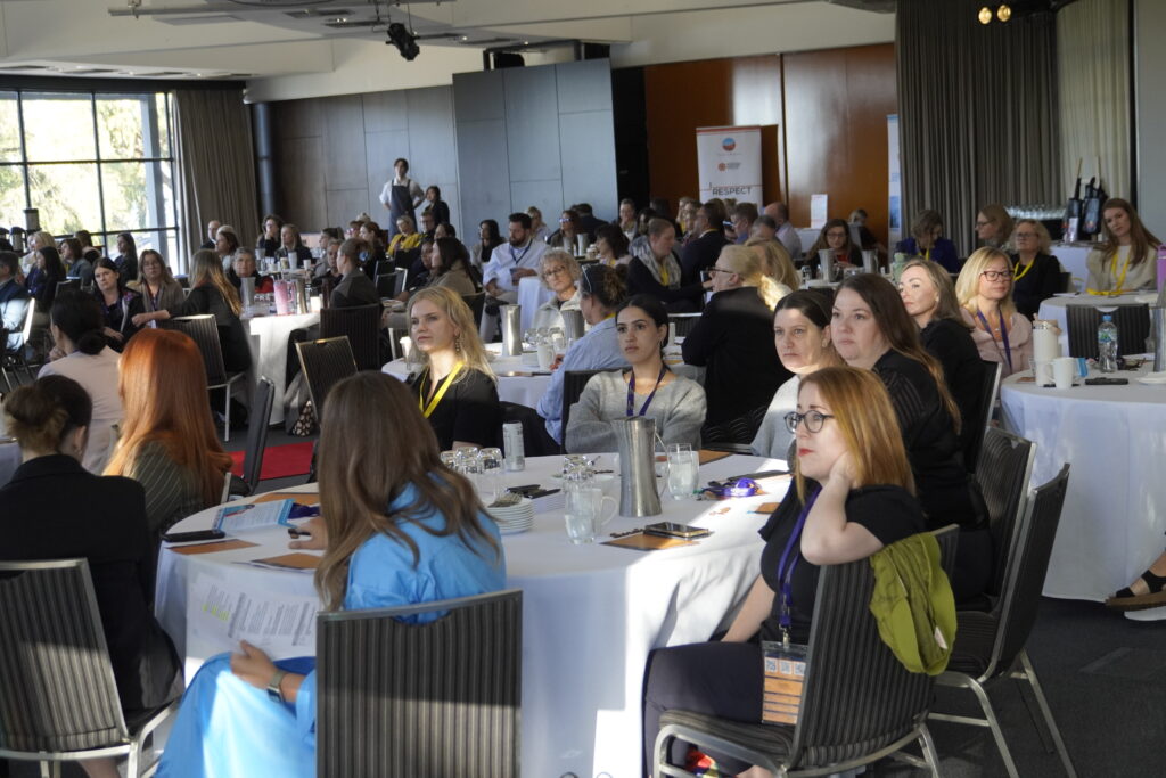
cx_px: 583
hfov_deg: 34.2
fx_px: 1895
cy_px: 389
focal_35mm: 58
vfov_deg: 23.2
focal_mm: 39
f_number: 4.5
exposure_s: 1/160
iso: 1250
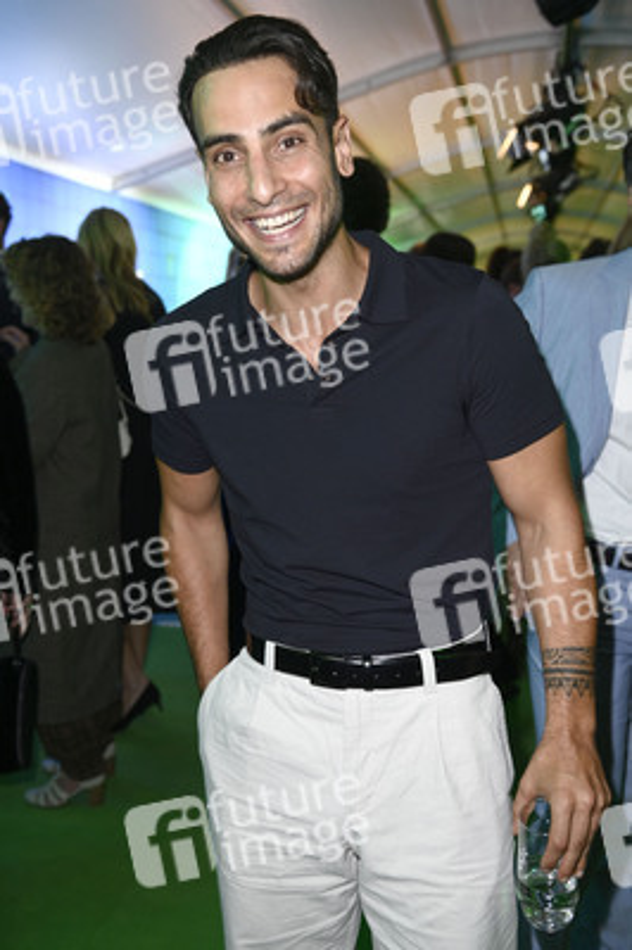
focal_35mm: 36
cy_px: 475
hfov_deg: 36.8
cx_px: 316
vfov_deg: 53.2
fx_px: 950
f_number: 3.5
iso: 640
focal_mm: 36
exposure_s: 1/100
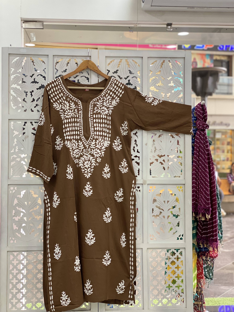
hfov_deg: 28.0
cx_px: 117
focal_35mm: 52
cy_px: 156
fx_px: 469
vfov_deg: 36.8
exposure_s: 1/100
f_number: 2
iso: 200
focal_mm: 6
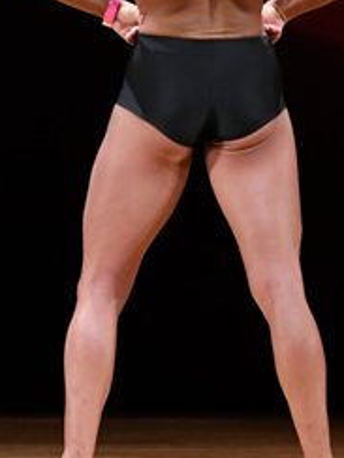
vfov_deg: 2.7
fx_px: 9699
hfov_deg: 2.0
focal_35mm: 732
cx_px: 161
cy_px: 105
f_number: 5.6
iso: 3200
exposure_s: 1/400
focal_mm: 160
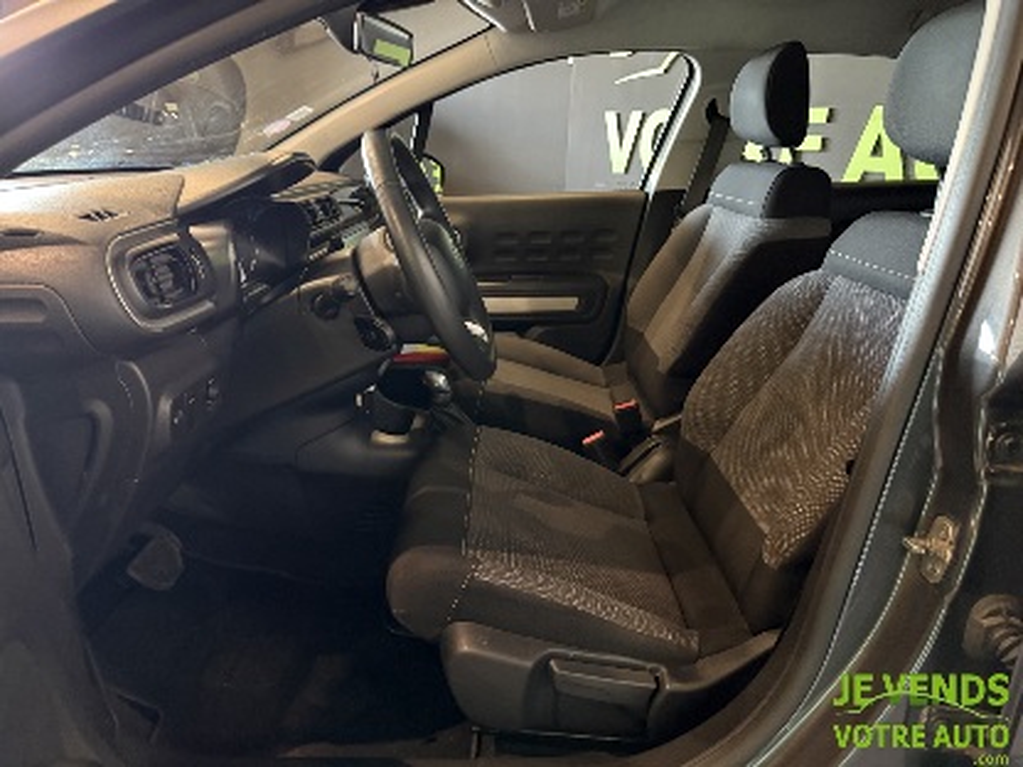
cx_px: 512
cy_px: 384
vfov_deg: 56.8
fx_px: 709
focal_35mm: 24
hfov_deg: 71.6
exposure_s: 1/25
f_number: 1.78
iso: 1000
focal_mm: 6.76
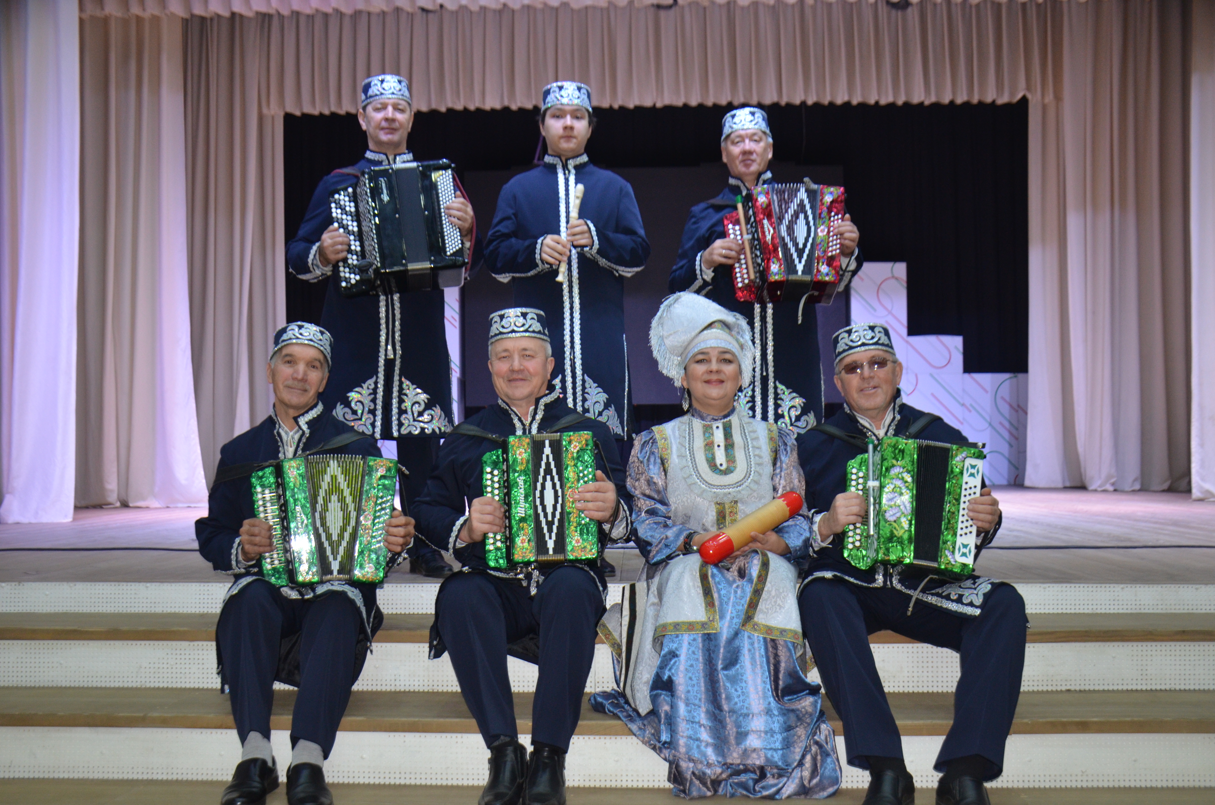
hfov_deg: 57.3
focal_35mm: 33
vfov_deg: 39.8
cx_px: 608
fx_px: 1111
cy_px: 402
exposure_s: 1/60
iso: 800
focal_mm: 22
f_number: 3.5
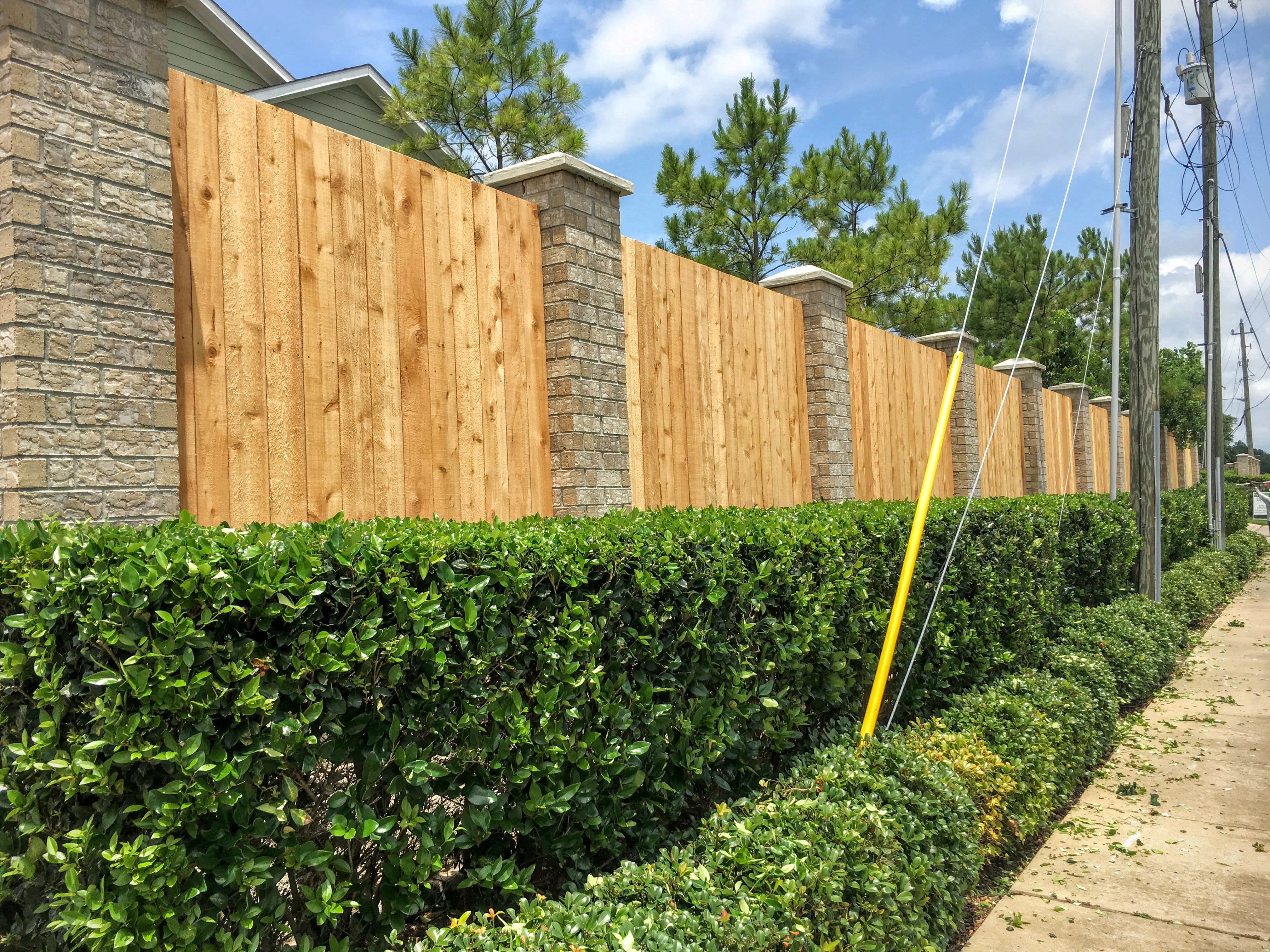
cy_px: 476
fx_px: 1064
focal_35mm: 29
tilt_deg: +3.7
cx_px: 635
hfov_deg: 61.7
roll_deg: +1.7
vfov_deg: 48.2
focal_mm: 4.15
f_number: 2.2
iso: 25
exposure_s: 1/1508
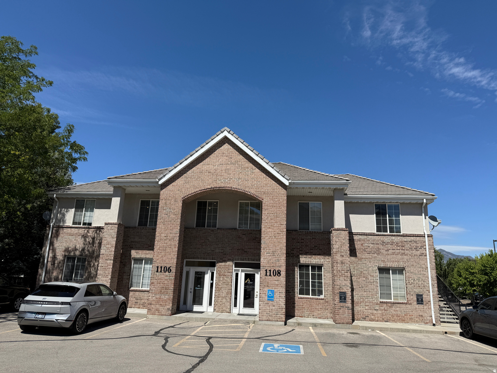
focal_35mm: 24
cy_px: 186
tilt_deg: +17.9
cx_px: 248
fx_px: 345
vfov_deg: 56.8
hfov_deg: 71.6
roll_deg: -1.6
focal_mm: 6.76
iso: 80
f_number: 1.78
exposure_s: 1/5319
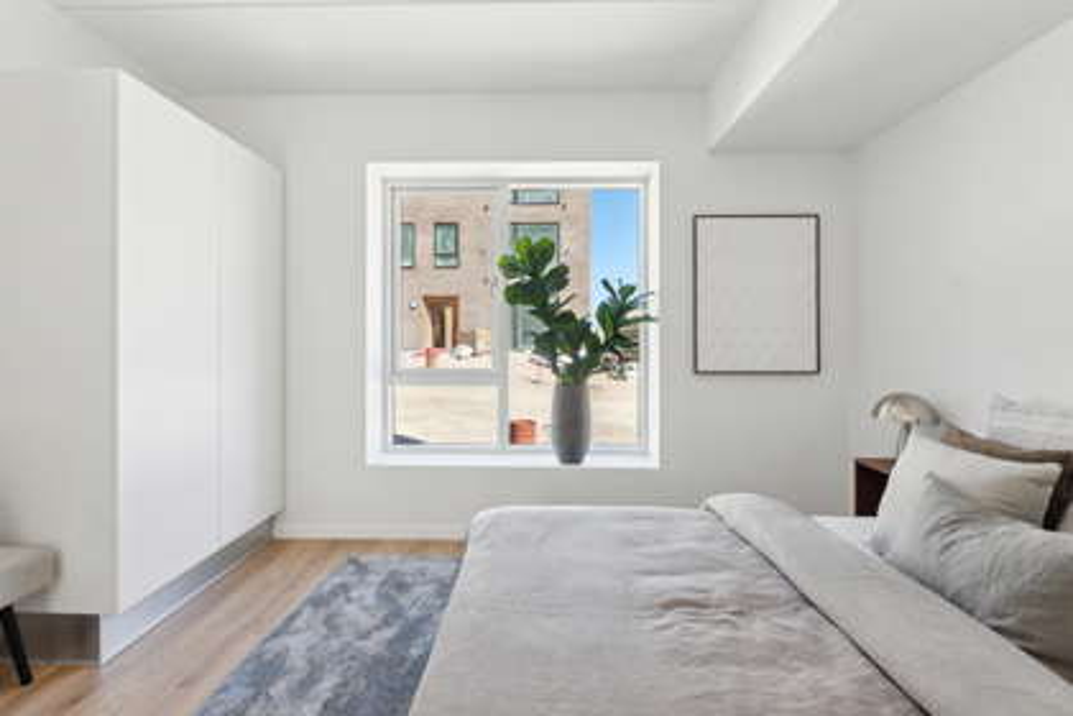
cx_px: 536
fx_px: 559
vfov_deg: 65.2
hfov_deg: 87.7
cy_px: 358
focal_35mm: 19
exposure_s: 1/20
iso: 200
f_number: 8
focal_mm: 12.5
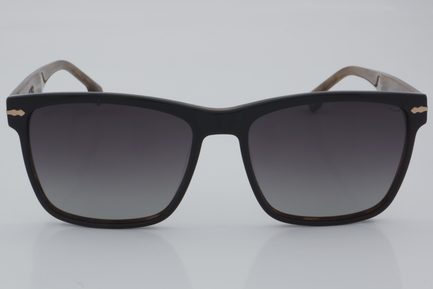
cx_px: 216
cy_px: 144
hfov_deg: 24.6
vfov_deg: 16.6
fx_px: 992
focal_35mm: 82
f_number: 32
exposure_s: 1/4
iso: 100
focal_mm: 55
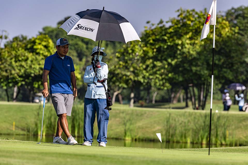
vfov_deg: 3.4
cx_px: 124
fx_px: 2755
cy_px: 82
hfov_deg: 5.2
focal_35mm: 400
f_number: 8
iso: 320
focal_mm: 400
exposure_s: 1/1600
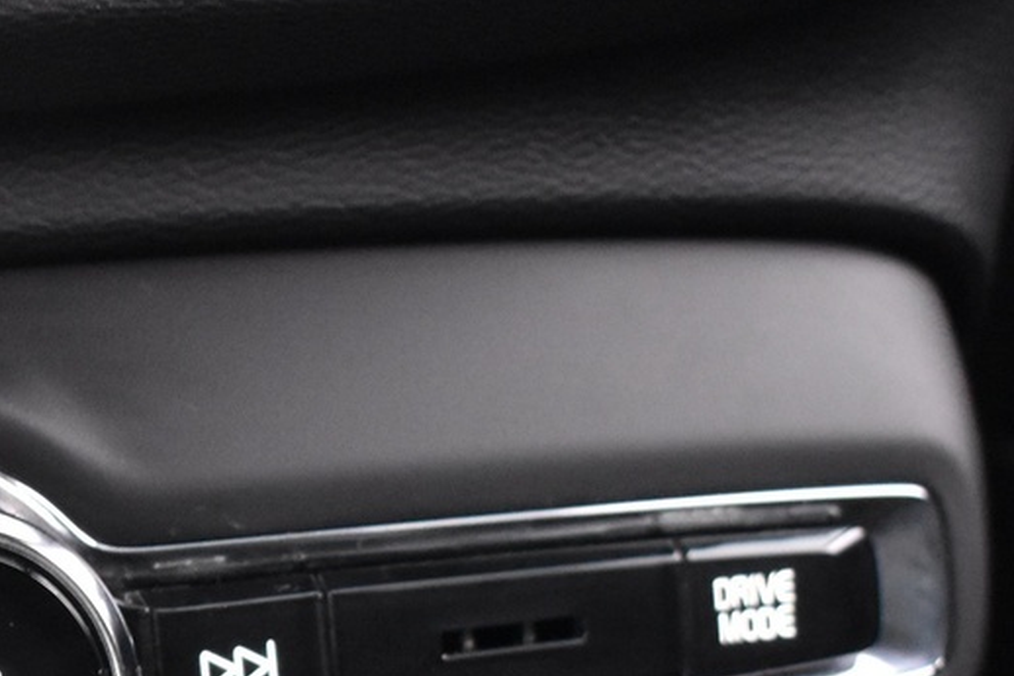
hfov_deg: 13.6
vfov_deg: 9.3
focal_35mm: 146
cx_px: -251
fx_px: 4099
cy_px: 739
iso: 3200
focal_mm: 31
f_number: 4.2
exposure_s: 1/8
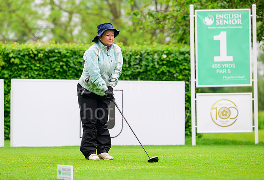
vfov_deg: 6.9
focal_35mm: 203
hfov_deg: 10.0
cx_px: 122
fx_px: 1503
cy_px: 86
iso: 1000
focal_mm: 190
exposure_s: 1/1250
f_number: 4
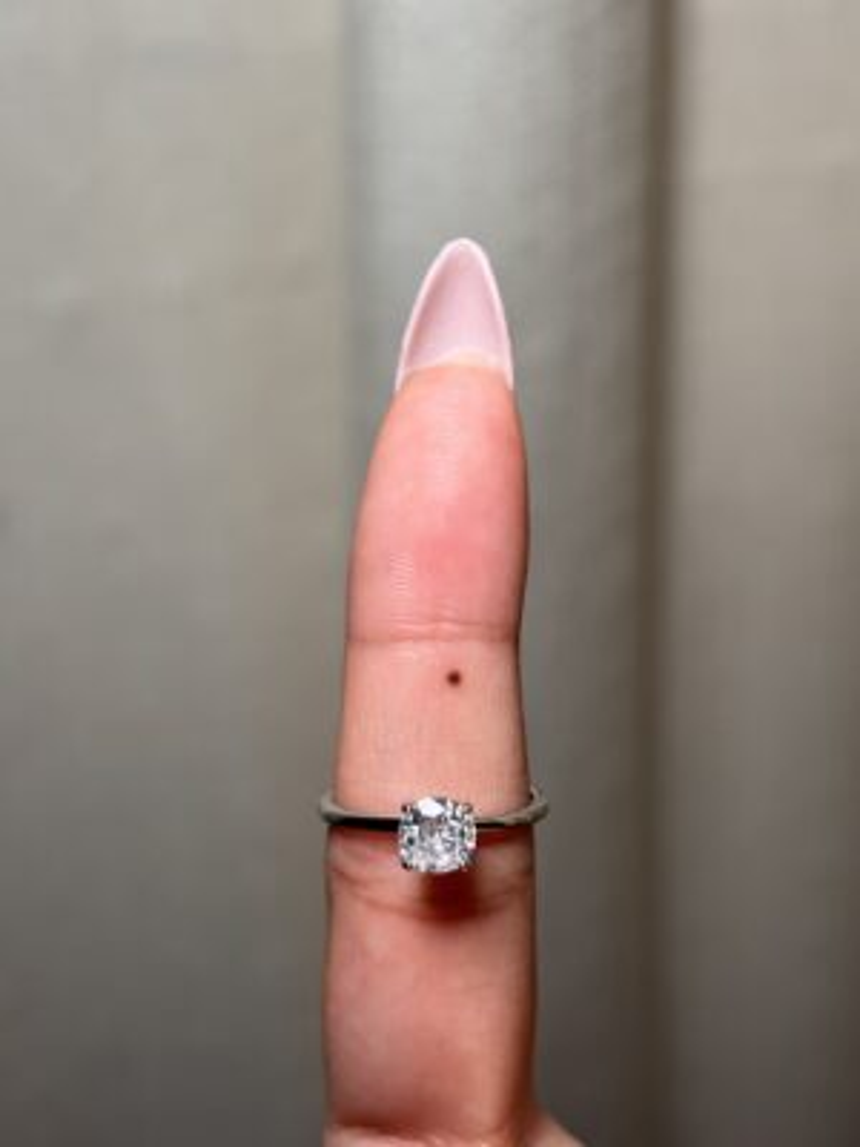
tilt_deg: -31.6
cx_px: 430
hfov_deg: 28.0
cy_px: 574
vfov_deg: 36.8
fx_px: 1723
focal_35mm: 52
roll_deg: +3.4
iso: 50
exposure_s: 1/113
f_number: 1.6
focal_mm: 5.96
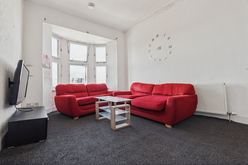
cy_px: 82
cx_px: 124
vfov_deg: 73.8
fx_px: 110
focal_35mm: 16
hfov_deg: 96.7
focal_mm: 16
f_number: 8
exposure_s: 1/100
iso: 2500
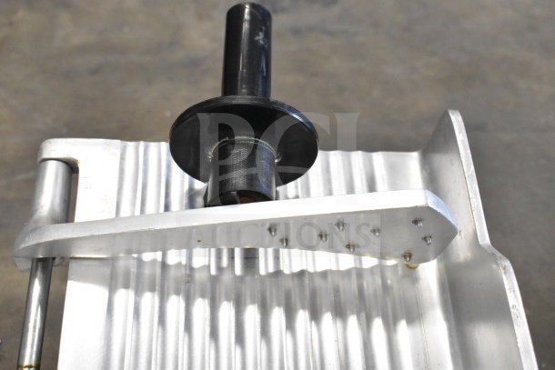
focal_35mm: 45
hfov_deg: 43.6
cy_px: 185
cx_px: 278
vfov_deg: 29.9
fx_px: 694
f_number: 6.3
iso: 6400
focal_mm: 30
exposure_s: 1/160
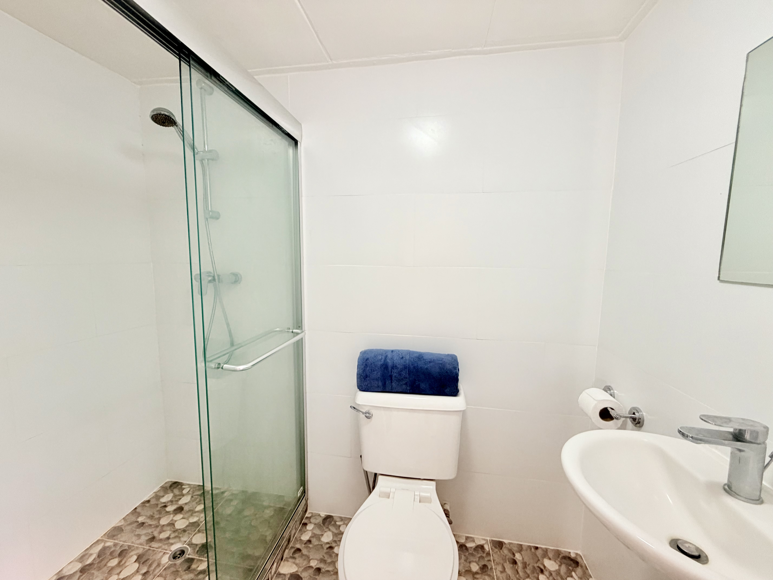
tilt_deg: -5.7
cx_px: 386
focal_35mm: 14
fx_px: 313
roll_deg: +0.2
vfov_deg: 85.7
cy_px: 290
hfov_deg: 102.1
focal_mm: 2.22
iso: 200
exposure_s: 1/50
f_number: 2.2
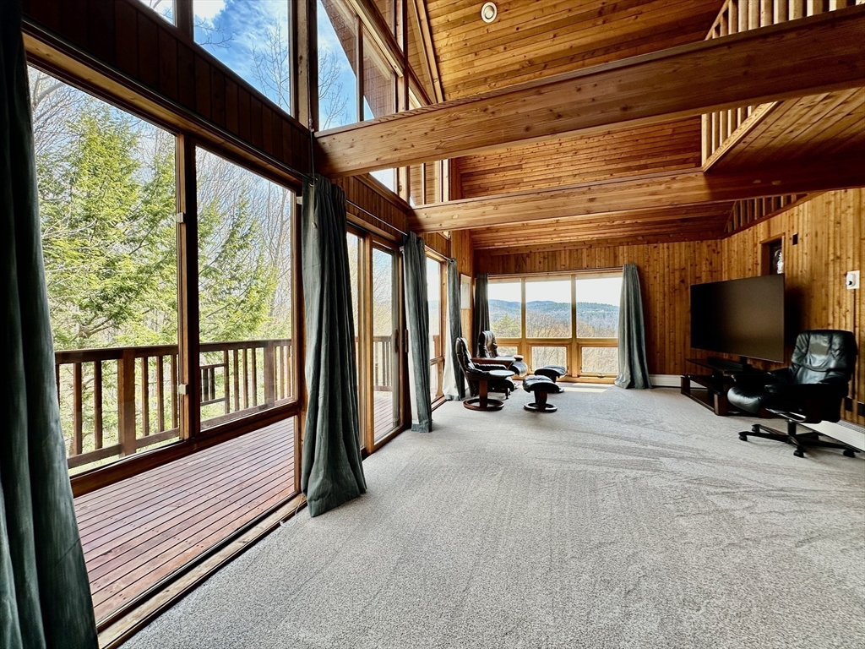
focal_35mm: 14
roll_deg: +0.2
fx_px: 350
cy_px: 324
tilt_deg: -1.3
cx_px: 432
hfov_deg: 102.1
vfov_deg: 85.7
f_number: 2.2
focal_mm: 2.22
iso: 40
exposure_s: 1/190
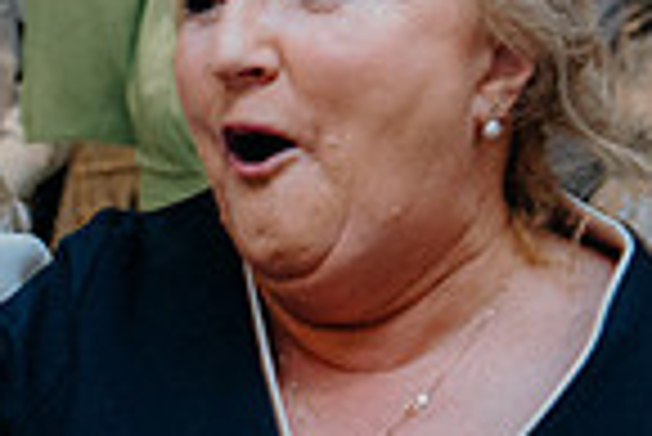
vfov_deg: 9.8
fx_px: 2538
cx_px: -288
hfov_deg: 13.8
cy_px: 281
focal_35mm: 140
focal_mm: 35
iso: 2500
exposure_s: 1/160
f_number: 3.5
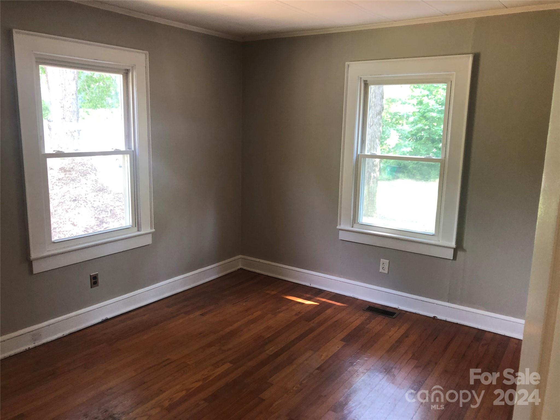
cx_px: 280
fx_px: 453
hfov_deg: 63.4
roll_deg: -1.1
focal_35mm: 28
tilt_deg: -9.4
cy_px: 210
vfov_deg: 49.7
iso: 40
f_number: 1.8
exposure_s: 1/20
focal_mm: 3.99
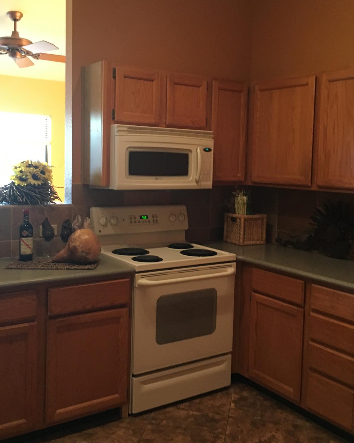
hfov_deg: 38.2
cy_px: 201
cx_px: 183
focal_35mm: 39
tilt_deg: -3.7
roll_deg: -2.1
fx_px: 511
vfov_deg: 46.8
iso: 200
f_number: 2.2
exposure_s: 1/24
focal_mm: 4.15
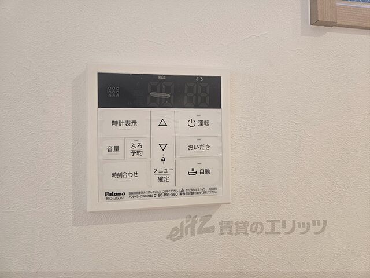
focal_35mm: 23
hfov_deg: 73.9
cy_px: 139
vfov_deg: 58.9
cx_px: 185
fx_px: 246
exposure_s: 1/120
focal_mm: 5.4
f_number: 1.8
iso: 160
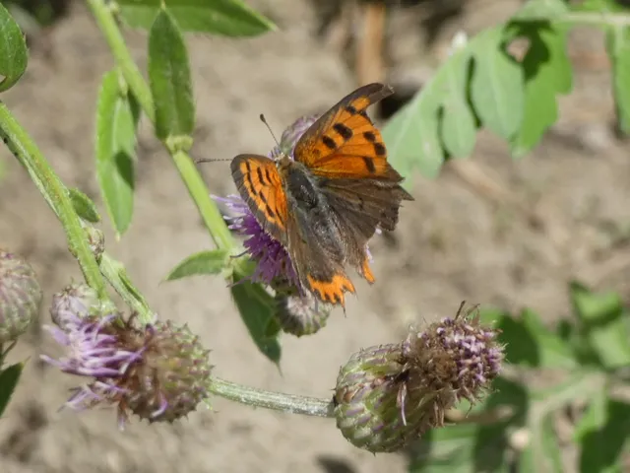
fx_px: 2985
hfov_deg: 12.0
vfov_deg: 9.1
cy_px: 236
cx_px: 315
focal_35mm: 164
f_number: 5.4
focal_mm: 29.5
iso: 80
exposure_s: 1/400
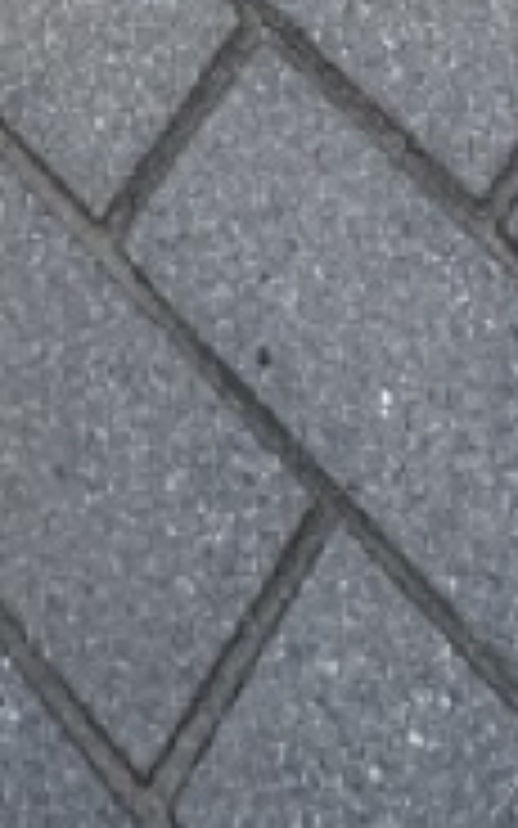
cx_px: -81
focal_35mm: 103
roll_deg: -2.0
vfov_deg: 10.8
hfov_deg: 12.4
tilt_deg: -23.2
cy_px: -1796
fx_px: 2327
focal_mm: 2.22
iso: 40
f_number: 2.2
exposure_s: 1/150
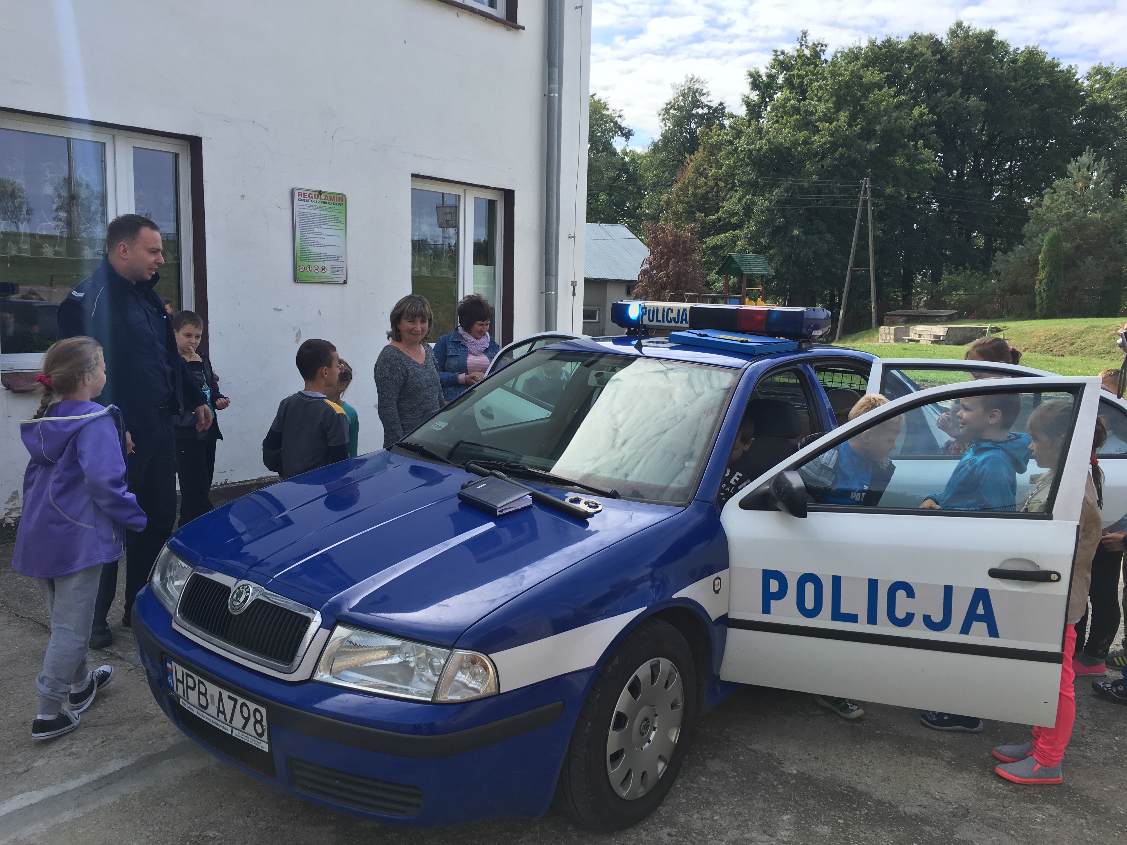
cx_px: 564
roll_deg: -2.3
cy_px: 422
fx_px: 944
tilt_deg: -7.7
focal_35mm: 29
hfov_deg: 61.7
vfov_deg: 48.2
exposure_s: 1/657
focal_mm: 4.15
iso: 25
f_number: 2.2
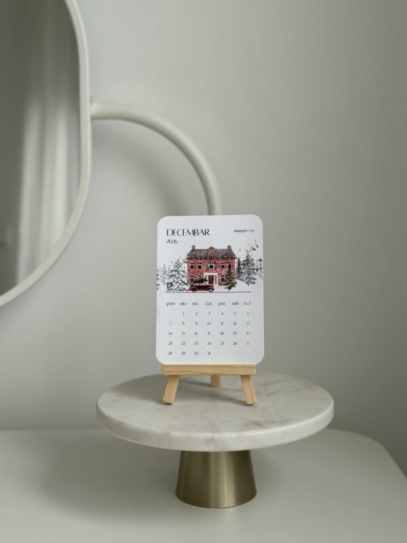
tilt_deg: -5.7
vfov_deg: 39.7
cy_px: 272
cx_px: 204
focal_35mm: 48
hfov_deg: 30.3
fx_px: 752
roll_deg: +0.0
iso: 100
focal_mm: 6.76
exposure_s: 1/95
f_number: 1.78
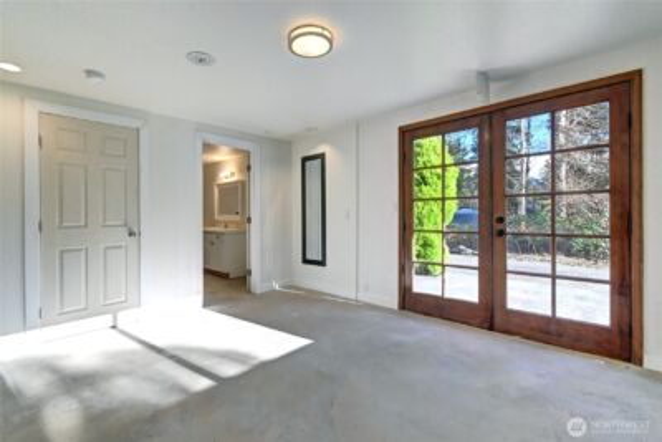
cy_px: 221
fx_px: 276
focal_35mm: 15
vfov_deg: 77.4
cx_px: 331
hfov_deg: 100.4
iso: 3200
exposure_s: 1/40
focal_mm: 10
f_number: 11
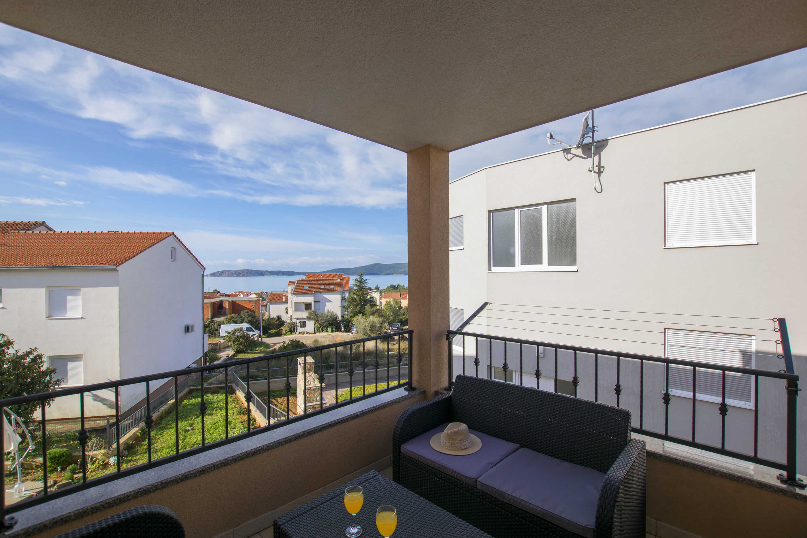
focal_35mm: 15
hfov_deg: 100.4
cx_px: 404
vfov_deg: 77.3
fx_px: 336
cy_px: 269
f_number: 6.3
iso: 100
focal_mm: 10
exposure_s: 1/200
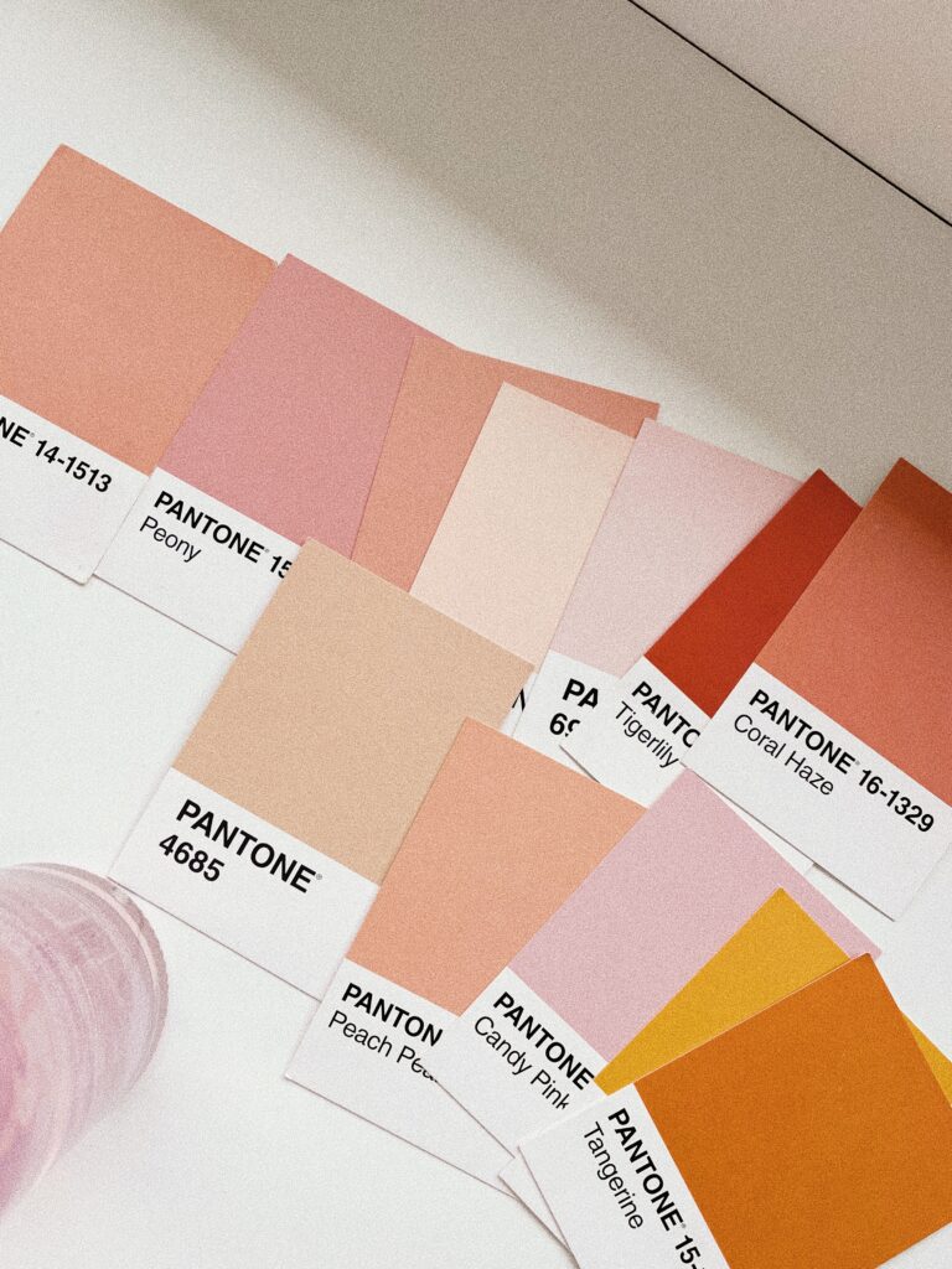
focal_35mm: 26
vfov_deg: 67.3
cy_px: 634
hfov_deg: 53.1
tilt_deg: -84.6
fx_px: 953
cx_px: 476
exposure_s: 1/1387
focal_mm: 5.1
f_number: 1.6
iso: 32
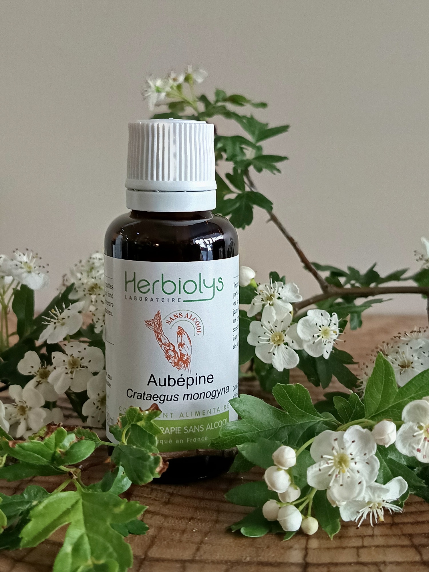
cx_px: 214
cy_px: 286
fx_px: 397
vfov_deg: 71.6
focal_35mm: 24
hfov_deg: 56.8
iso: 495
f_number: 1.7
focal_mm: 5.31
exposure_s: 1/50
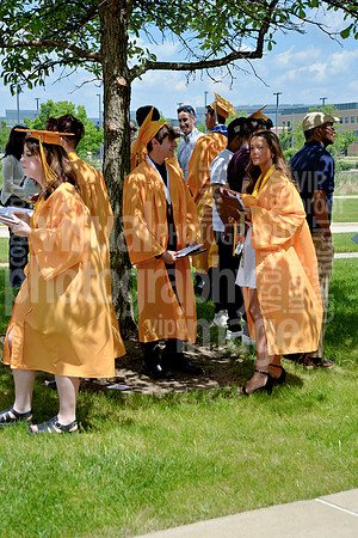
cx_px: 179
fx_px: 1163
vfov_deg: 26.0
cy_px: 269
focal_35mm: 78
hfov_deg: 17.5
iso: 100
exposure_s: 1/200
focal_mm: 78
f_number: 8
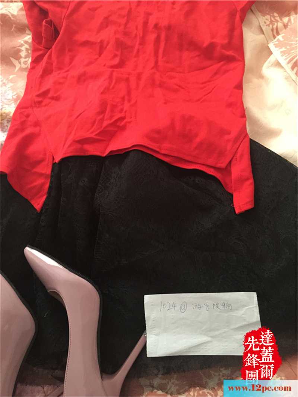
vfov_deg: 61.6
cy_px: 198
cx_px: 149
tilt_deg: -70.3
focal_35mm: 29
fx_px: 333
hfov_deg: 48.3
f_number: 2.2
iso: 200
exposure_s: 1/8
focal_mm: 4.15
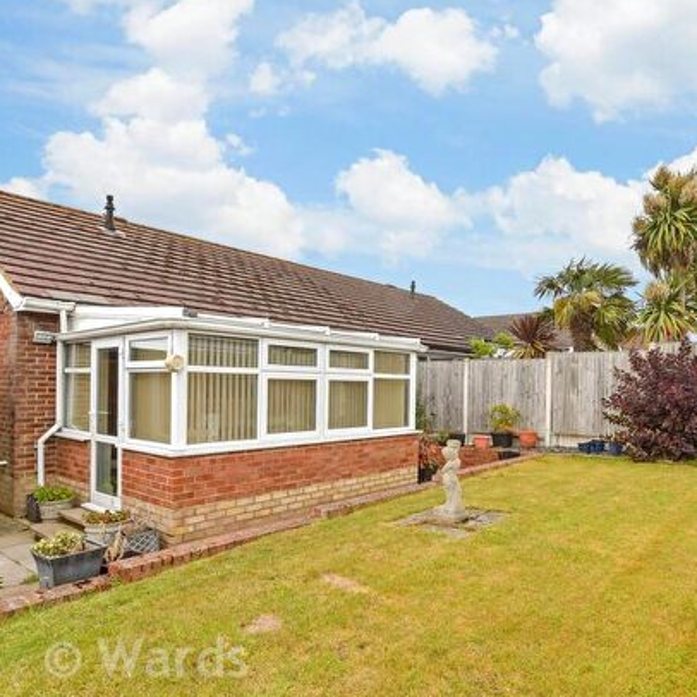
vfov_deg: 69.4
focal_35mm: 22
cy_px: 384
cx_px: 434
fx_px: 501
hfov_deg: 68.6
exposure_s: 1/160
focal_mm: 10
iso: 160
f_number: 8
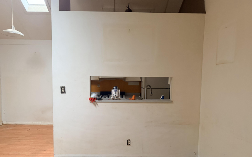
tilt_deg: -3.5
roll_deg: -0.4
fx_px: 179
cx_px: 124
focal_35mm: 26
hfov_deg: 70.4
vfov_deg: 47.5
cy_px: 89
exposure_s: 1/60
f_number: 1.78
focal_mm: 6.76
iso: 640
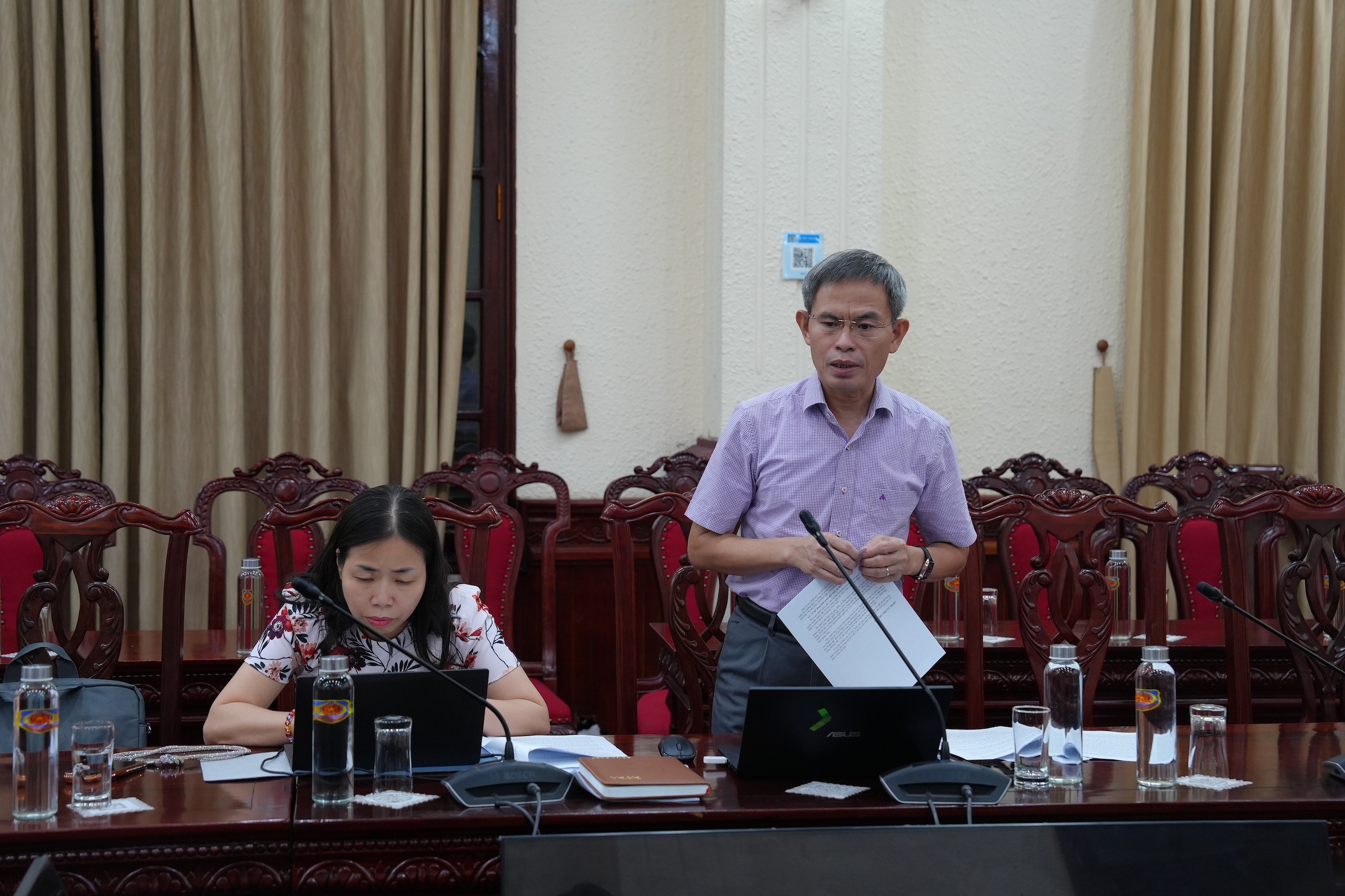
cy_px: 448
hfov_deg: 35.6
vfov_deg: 24.2
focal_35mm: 56
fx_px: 2092
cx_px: 672
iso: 2000
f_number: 4
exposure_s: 1/250
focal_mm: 56
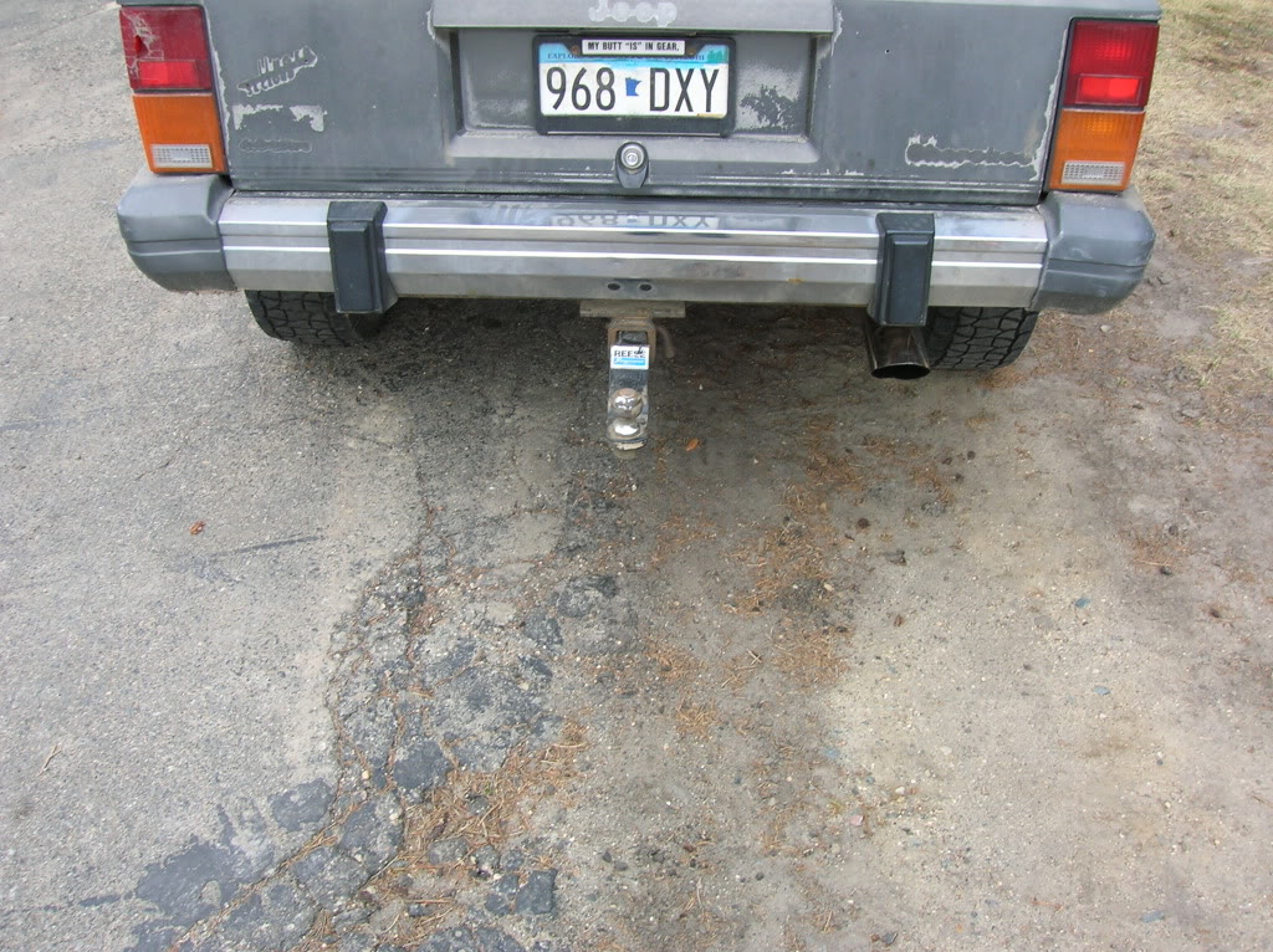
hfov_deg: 54.0
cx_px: 636
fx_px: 1249
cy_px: 476
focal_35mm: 34
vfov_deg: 41.7
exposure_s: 1/37
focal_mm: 5.7
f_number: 4.9
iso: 50
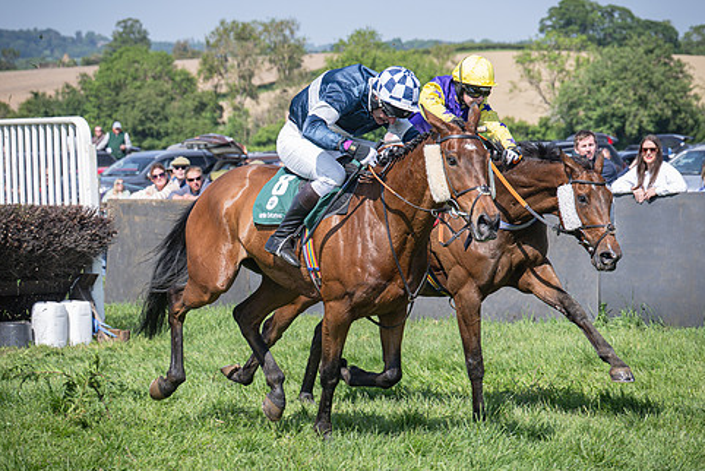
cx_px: 345
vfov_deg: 10.4
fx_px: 2586
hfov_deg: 15.5
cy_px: 309
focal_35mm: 132
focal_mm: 73
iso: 200
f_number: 4
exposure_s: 1/1600
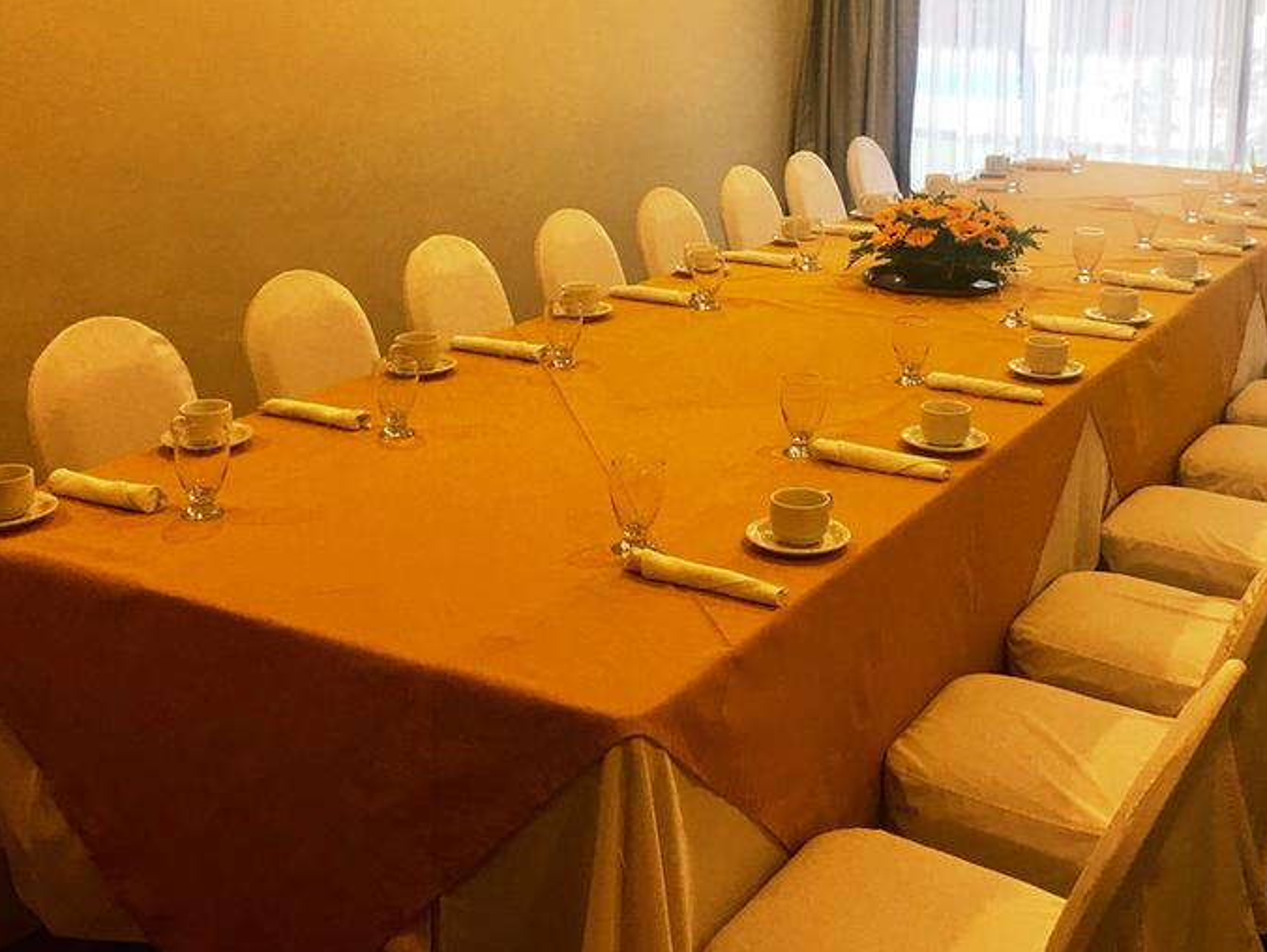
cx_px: 738
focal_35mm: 45
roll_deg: -0.5
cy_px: 257
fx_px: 1648
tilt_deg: -10.2
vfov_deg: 31.7
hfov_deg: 41.9
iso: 25
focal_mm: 4.15
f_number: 2.2
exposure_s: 1/15
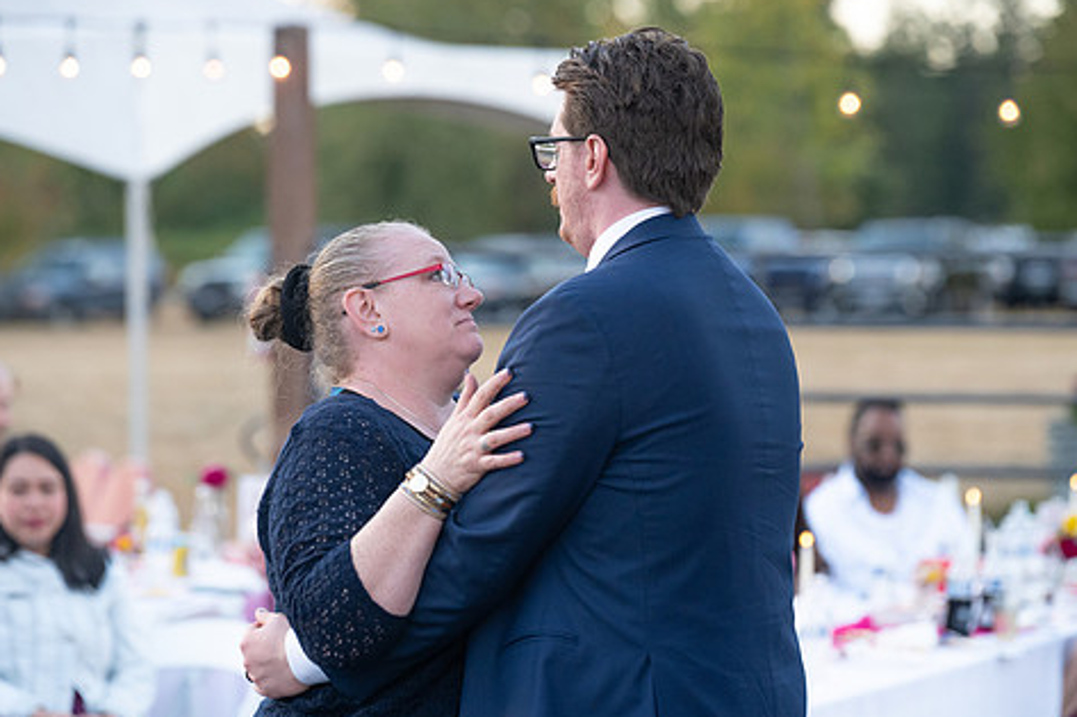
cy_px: 390
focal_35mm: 184
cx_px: 546
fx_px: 5502
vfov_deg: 7.5
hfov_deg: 11.2
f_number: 4
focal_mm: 150
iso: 2000
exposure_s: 1/500
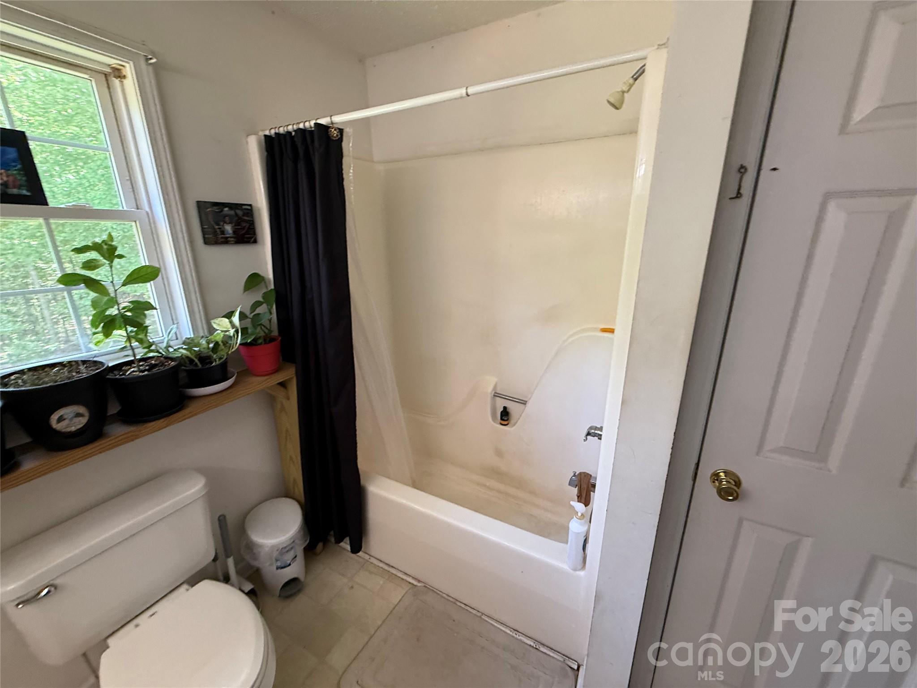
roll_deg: +0.2
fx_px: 371
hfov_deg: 102.1
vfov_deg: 85.7
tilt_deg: -16.7
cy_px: 344
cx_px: 458
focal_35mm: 14
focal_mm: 2.22
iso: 200
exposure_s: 1/60
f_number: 2.2
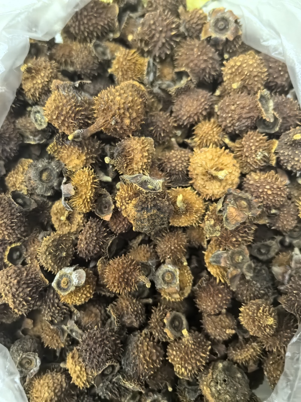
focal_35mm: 27
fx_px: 313
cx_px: 150
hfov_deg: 51.3
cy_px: 201
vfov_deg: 65.3
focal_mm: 5.75
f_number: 2
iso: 1250
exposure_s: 1/50
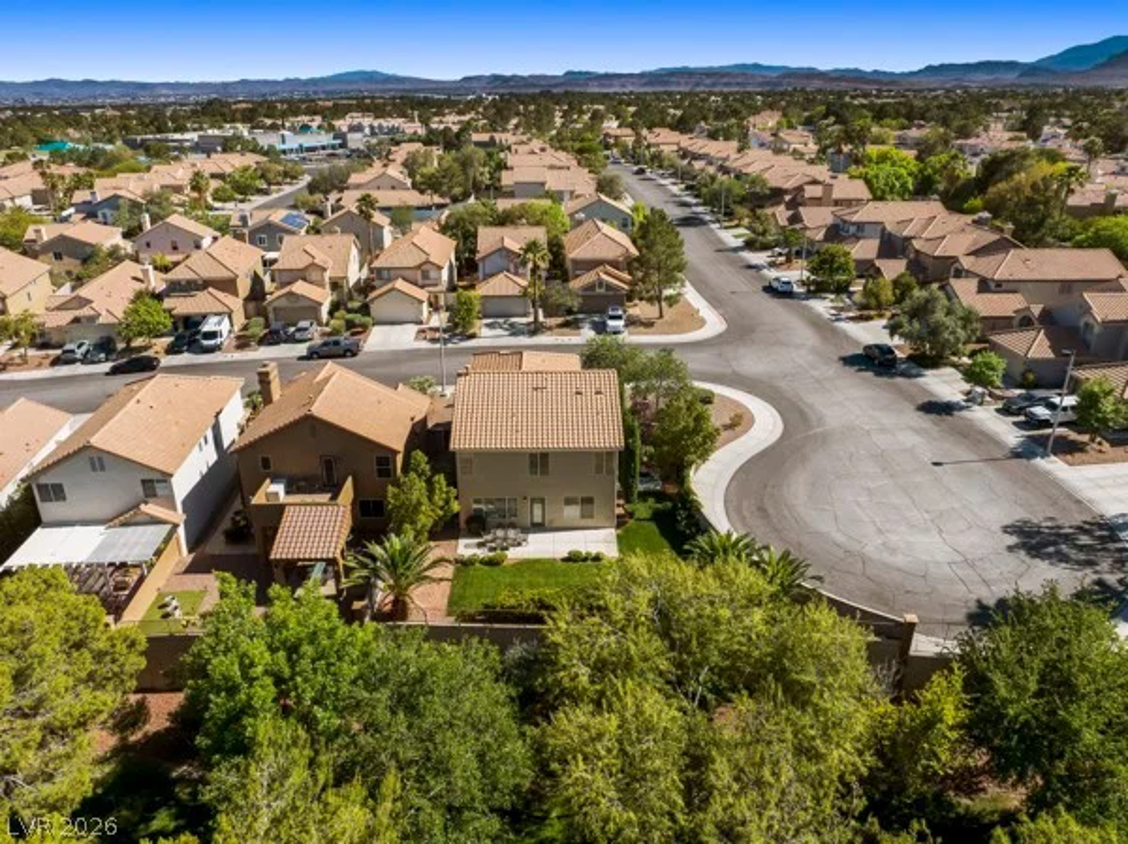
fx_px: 781
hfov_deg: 71.6
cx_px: 564
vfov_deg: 56.7
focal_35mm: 24
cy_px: 422
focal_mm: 12.29
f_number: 2.8
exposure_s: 1/240
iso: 120
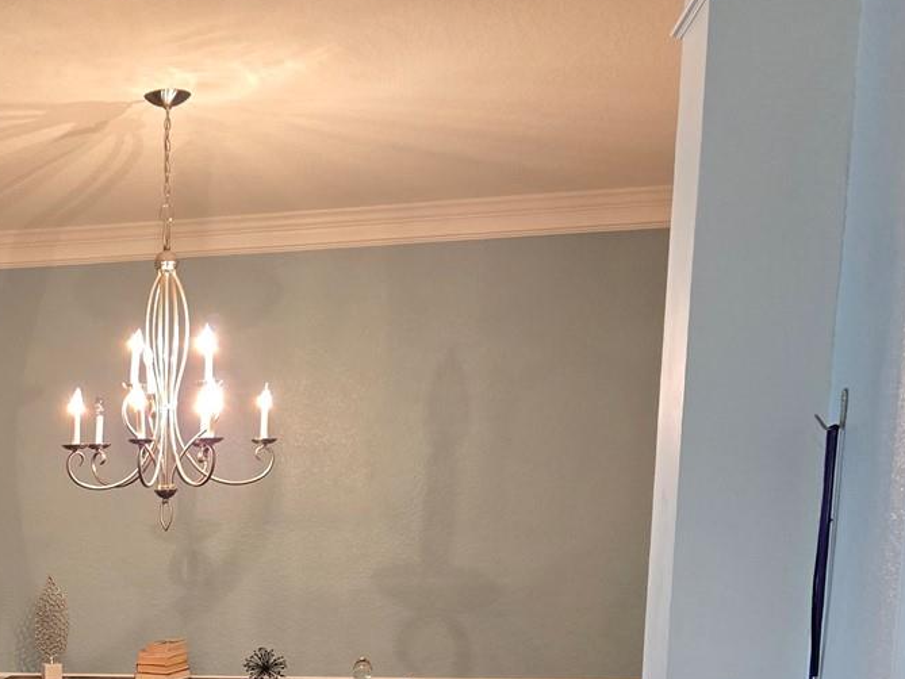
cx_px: 24
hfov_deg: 32.5
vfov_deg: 24.7
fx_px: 1438
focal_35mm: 55
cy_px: 748
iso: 400
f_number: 1.8
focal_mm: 5.4
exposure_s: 1/120
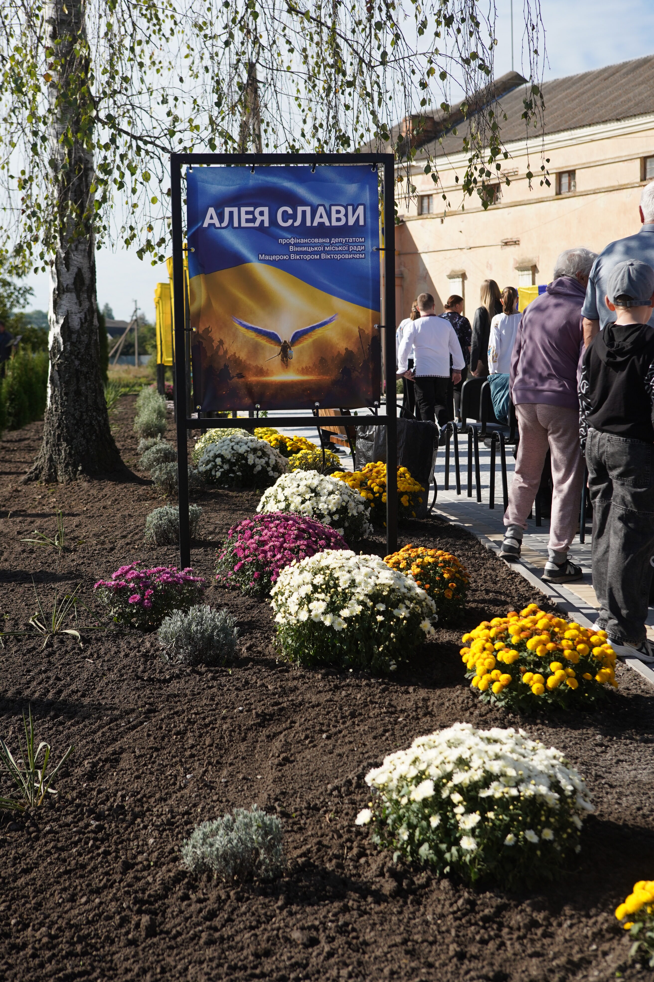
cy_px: 491
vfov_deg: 31.9
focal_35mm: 63
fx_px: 1717
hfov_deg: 21.6
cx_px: 327
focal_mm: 63
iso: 500
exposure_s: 1/1250
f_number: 6.3
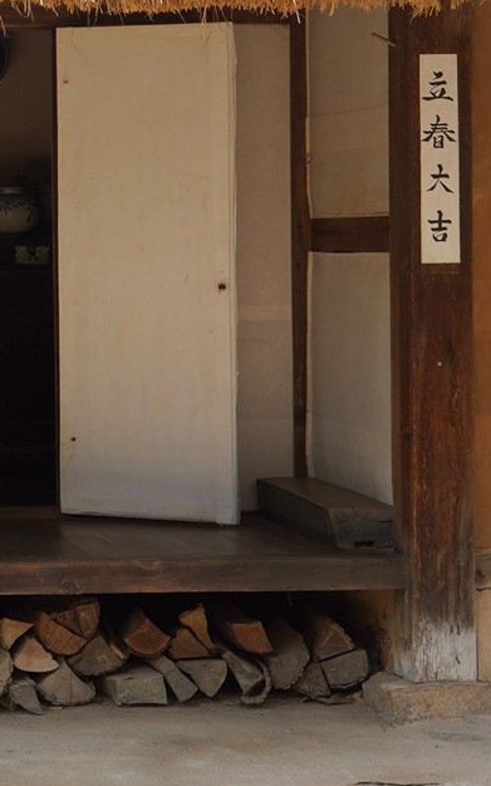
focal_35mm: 114
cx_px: -448
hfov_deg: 10.6
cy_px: 132
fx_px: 2442
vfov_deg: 18.1
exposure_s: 1/100
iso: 200
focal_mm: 35
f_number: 11
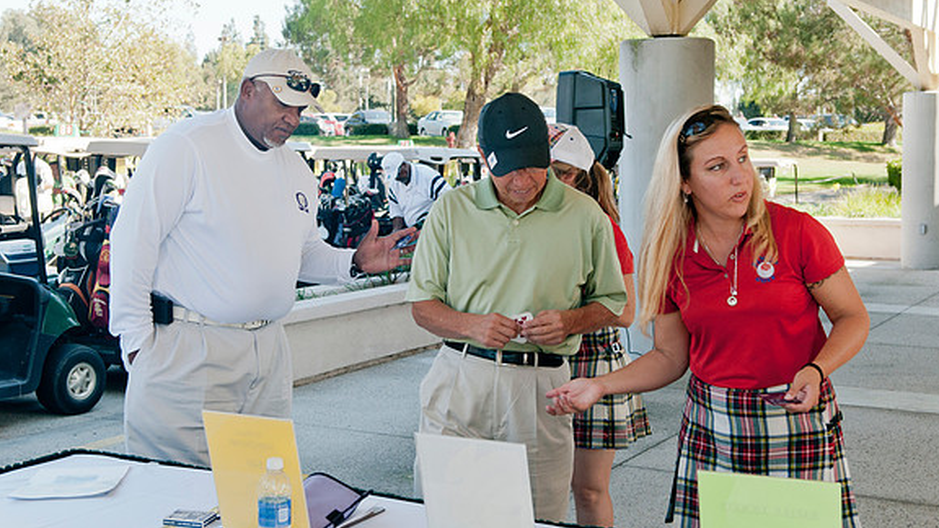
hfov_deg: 42.1
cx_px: 471
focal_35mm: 49
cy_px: 231
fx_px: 1220
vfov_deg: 24.4
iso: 200
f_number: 5
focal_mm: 31
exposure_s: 1/100
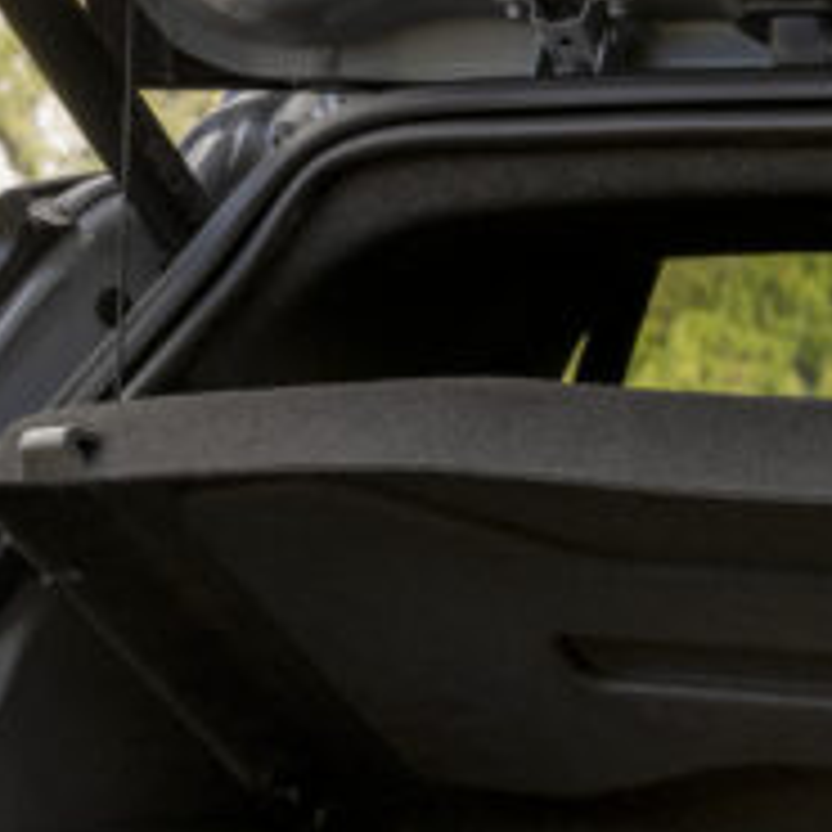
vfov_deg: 9.9
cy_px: 1446
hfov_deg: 10.2
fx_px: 4596
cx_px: 886
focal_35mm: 169
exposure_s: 1/50
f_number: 7.1
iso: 200
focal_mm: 36
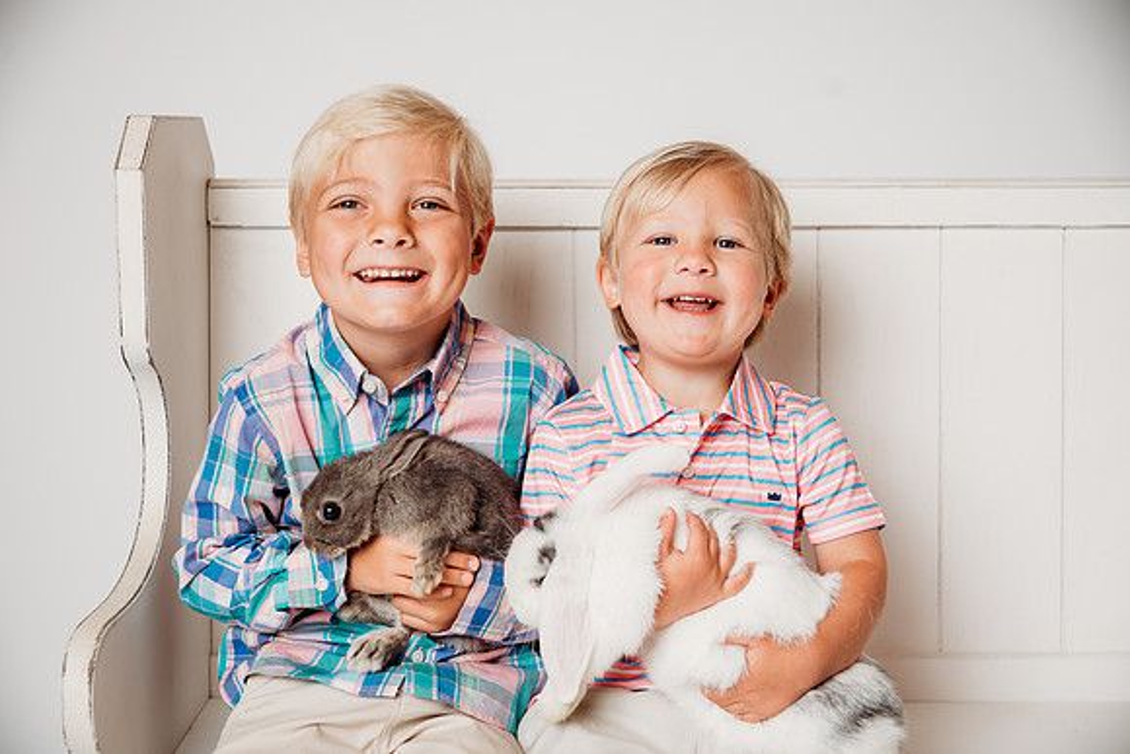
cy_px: 377
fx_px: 1727
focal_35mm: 55
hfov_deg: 36.2
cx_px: 565
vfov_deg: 24.6
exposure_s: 1/200
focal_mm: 55
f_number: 4
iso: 100
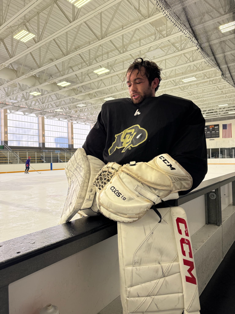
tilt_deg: +0.1
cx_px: 118
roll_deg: +1.2
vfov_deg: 71.6
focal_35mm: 24
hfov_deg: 56.8
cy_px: 157
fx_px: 217
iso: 125
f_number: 1.78
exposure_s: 1/232
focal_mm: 6.76
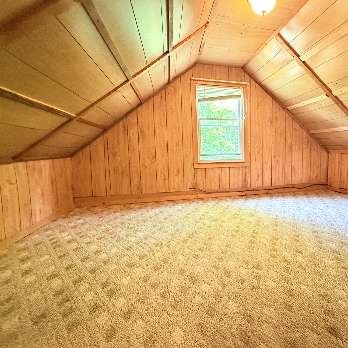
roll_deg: +0.4
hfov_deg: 81.9
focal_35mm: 17
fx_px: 193
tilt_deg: -6.3
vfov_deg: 84.0
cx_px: 224
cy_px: 174
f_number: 2.2
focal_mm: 2.22
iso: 800
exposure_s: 1/60
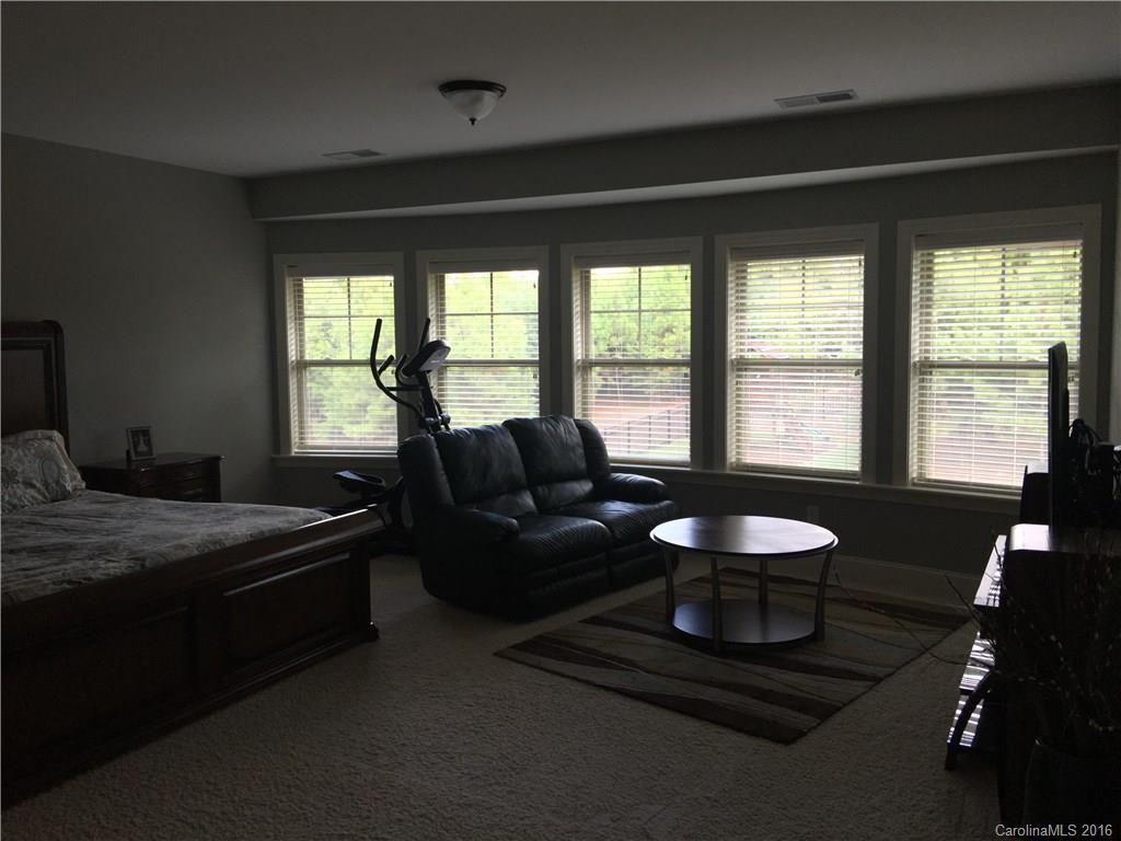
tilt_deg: -4.7
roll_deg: +0.4
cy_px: 420
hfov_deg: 61.7
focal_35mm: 29
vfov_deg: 48.2
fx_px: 939
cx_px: 560
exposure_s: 1/98
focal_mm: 4.15
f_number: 2.2
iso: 25
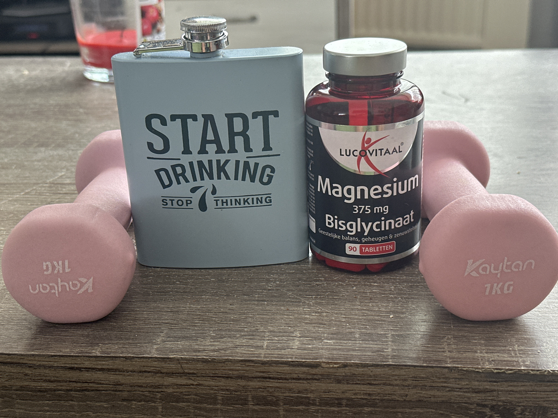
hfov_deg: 39.7
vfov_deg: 30.3
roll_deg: +2.1
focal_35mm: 48
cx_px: 279
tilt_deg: -22.9
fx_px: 774
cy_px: 209
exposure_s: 1/60
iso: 160
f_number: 1.78
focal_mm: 6.86
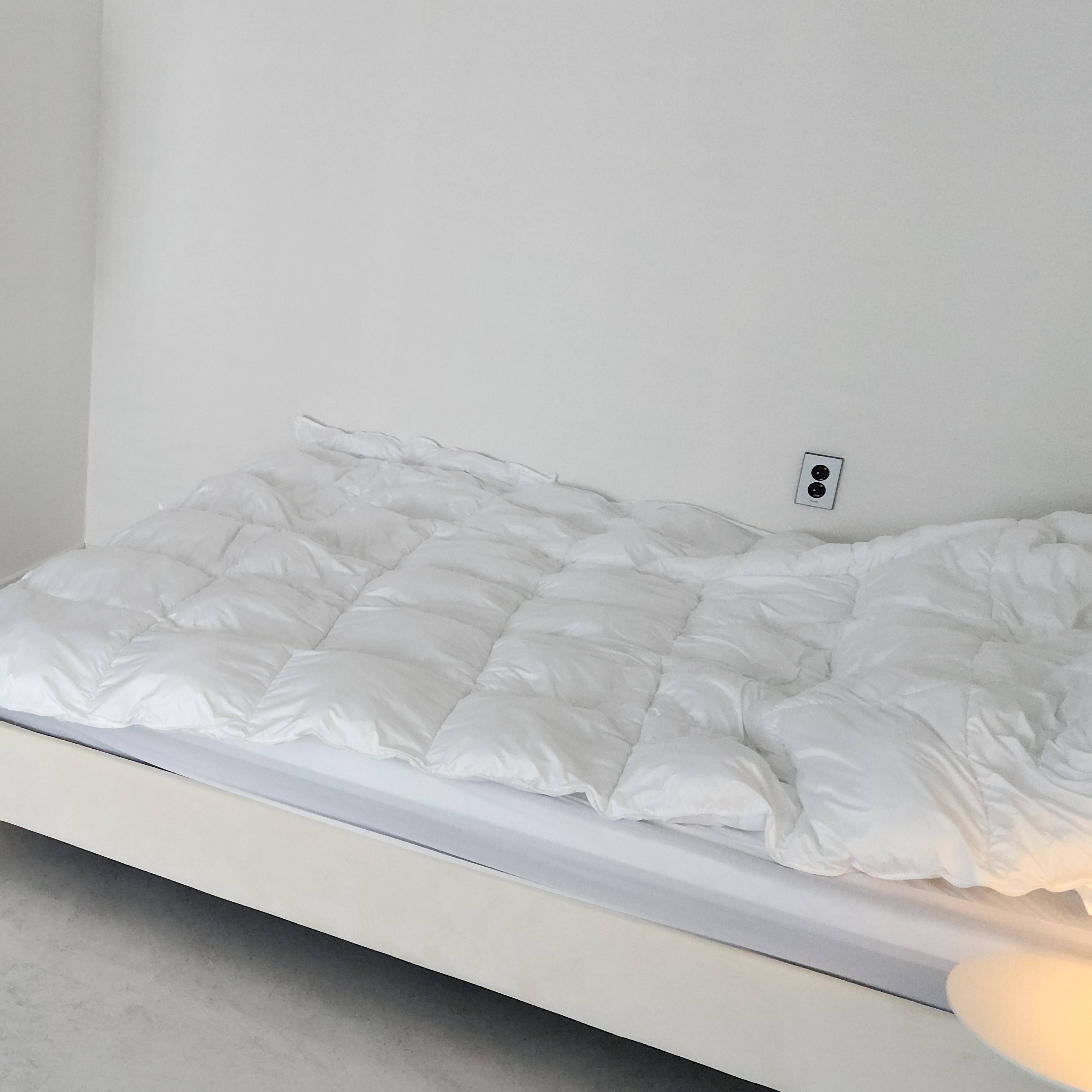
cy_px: 541
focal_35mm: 42
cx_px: 223
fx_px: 1499
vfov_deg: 40.0
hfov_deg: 38.6
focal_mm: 5.4
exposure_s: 1/40
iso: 250
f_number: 1.8
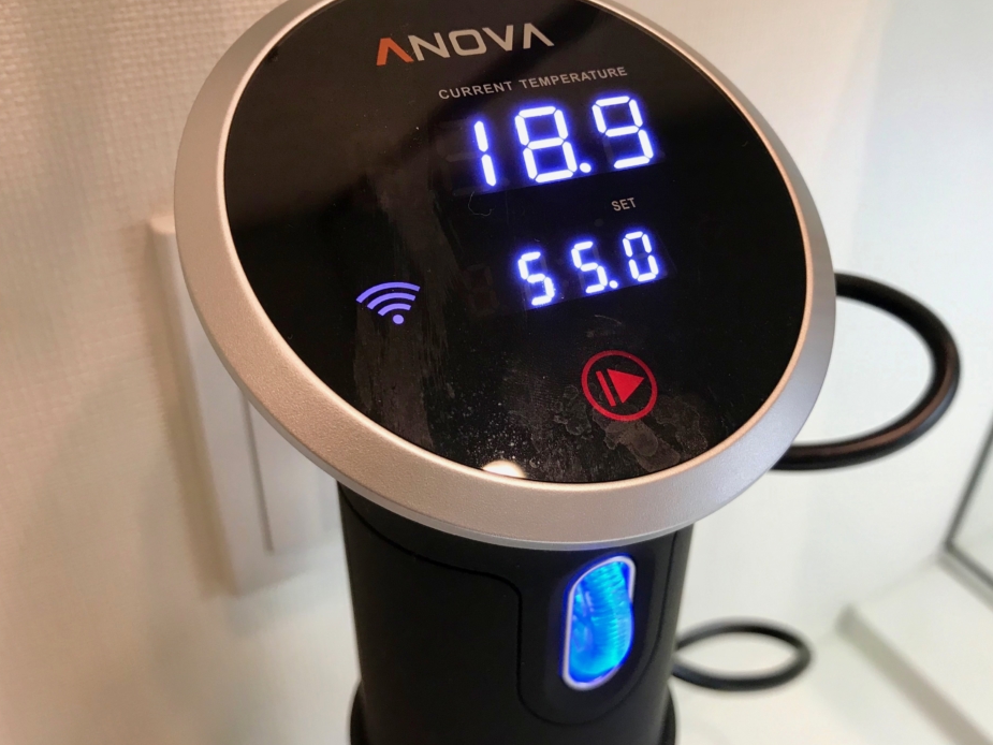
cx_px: 534
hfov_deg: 58.3
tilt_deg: -32.8
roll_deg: -3.2
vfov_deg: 45.4
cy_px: 353
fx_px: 889
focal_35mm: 31
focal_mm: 3.99
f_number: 1.8
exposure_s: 1/33
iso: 25
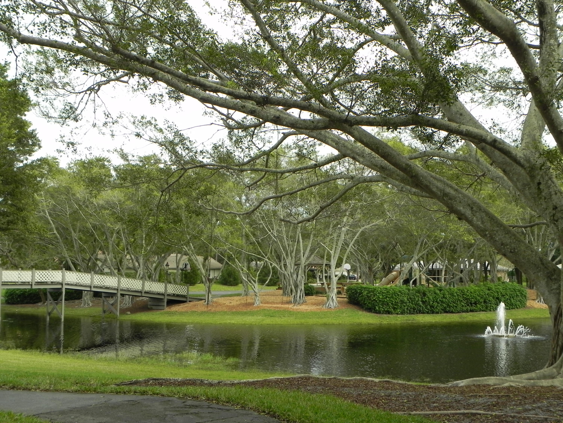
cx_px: 282
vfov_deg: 35.1
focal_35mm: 41
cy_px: 212
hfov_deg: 45.8
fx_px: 667
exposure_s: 1/219
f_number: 5
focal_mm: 7.3
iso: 160
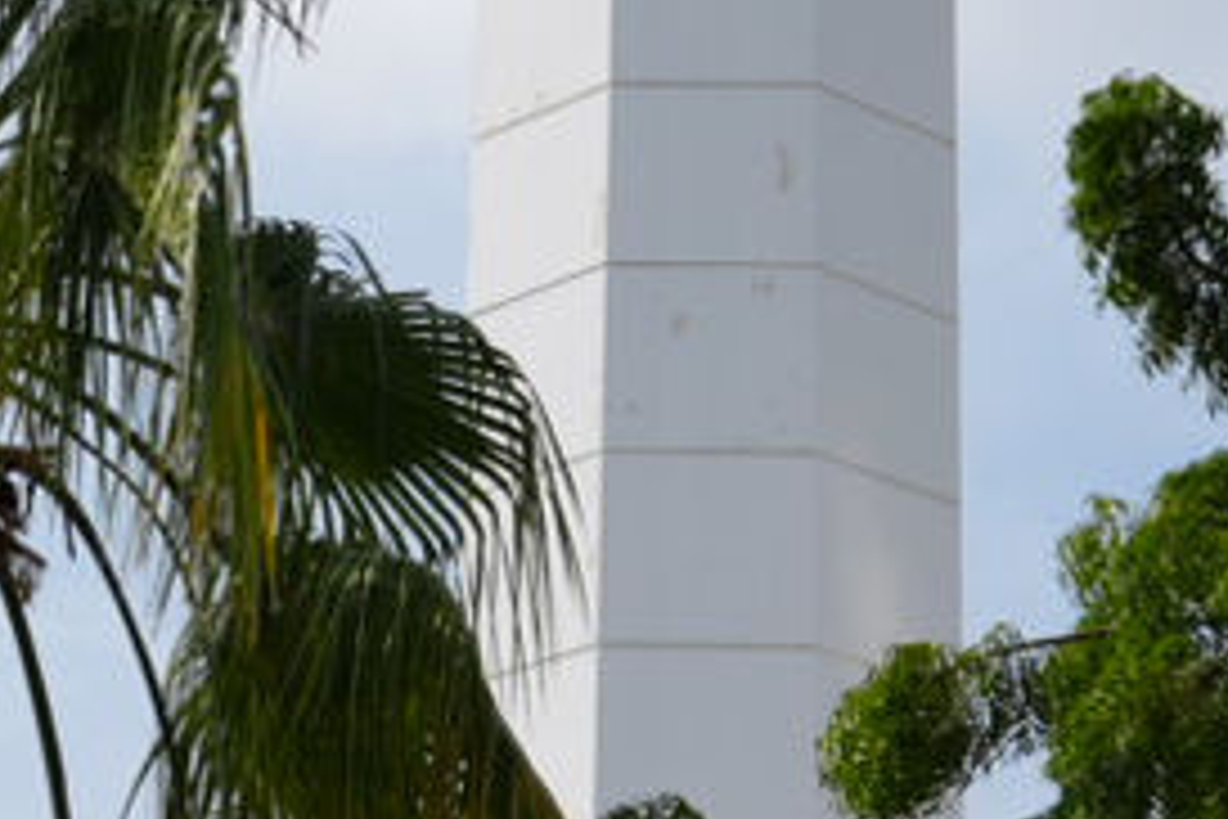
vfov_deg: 9.7
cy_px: 97
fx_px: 4809
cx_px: 427
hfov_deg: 14.5
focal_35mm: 141
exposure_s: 1/250
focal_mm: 24
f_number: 10
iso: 100
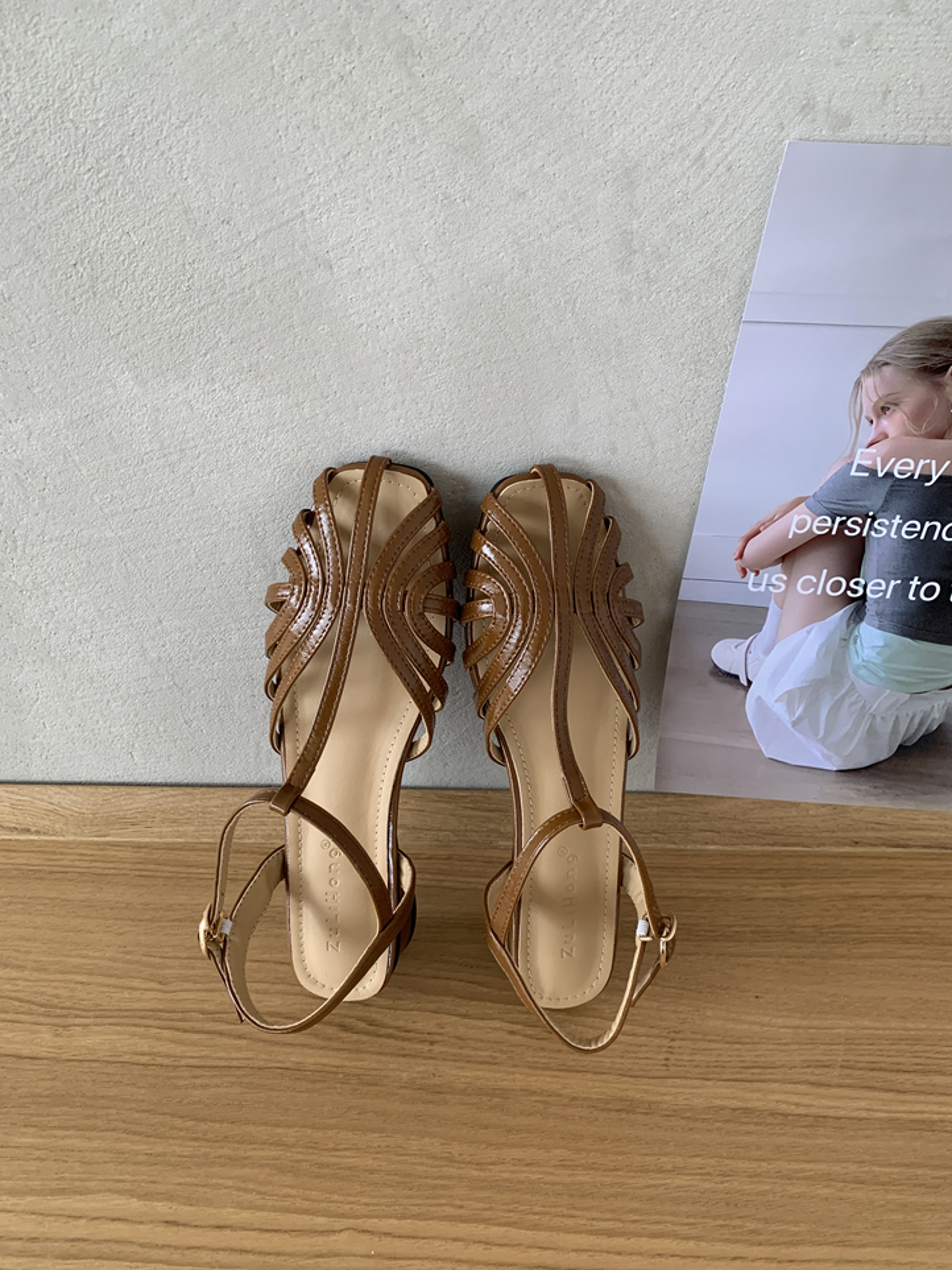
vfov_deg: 65.3
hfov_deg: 51.3
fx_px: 990
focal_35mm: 27
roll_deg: -1.8
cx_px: 467
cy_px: 653
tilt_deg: -40.8
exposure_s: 1/100
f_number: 1.8
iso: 100
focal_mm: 4.25
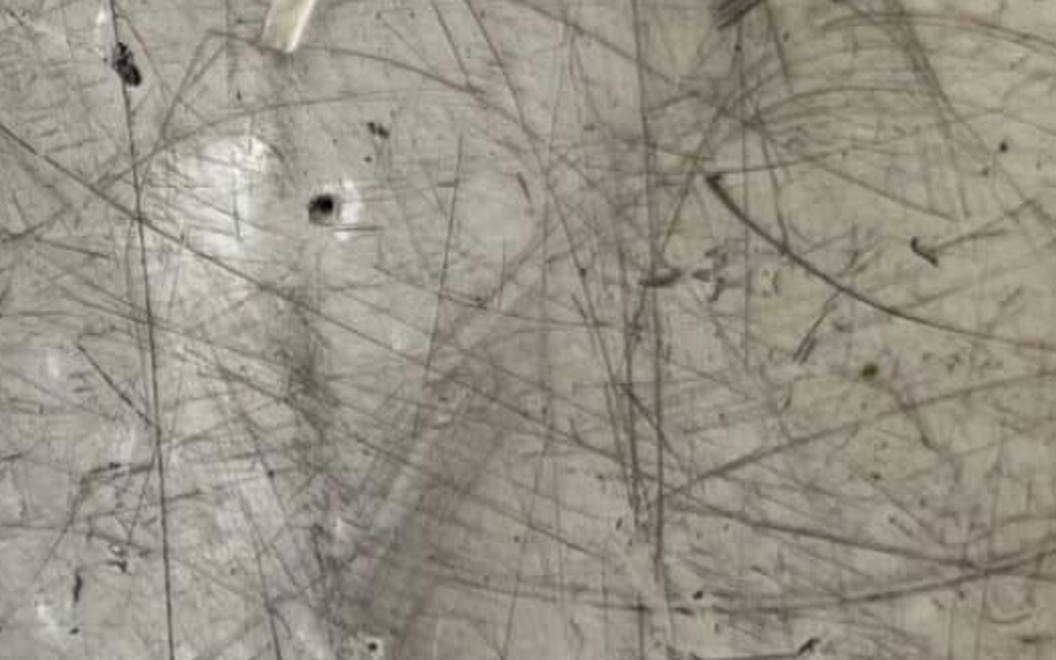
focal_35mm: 108
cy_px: 543
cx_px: -628
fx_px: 3109
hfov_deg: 17.0
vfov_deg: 12.1
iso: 40
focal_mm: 5.1
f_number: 1.6
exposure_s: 1/121
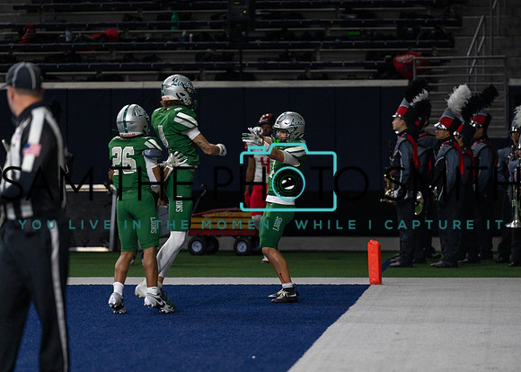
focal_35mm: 210
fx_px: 3100
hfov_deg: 9.6
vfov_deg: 6.9
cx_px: 260
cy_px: 186
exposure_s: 1/1250
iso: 2000
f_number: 2.8
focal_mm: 200
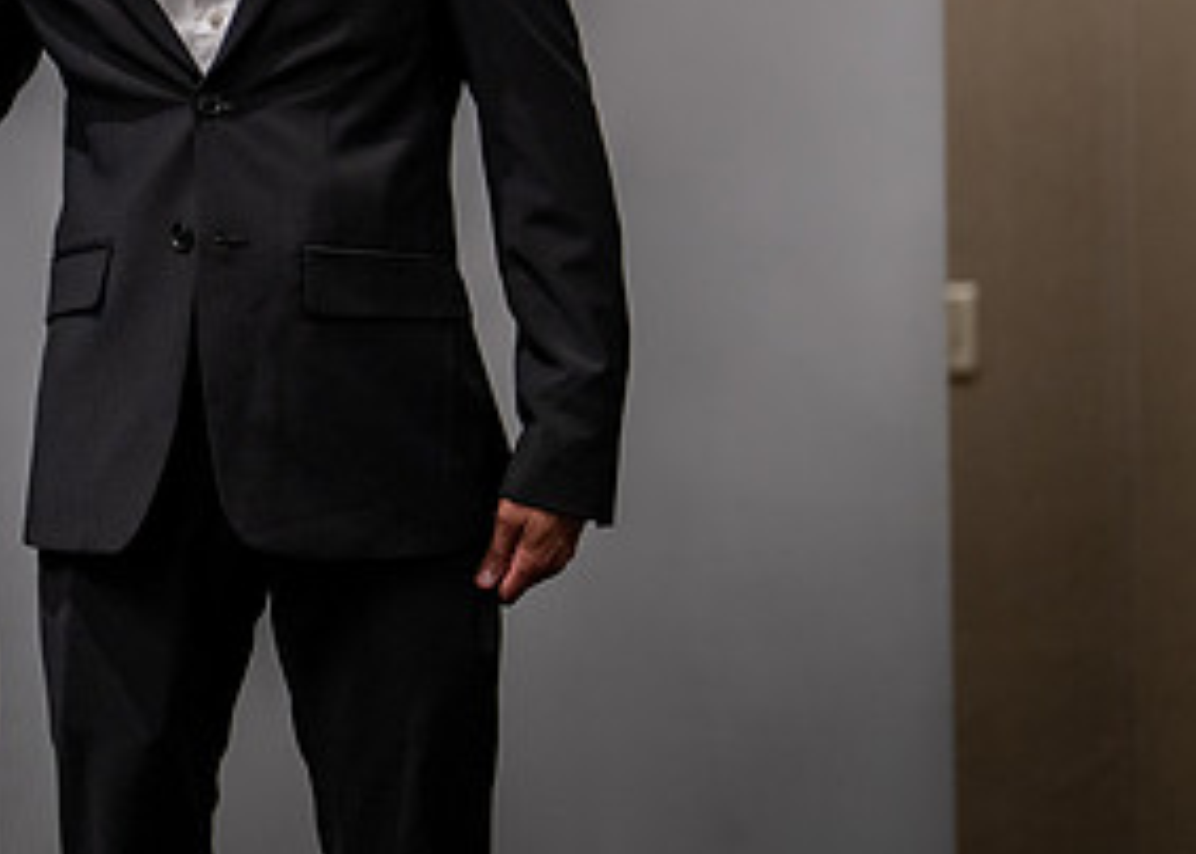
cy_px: 4
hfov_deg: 18.1
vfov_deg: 13.1
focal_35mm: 108
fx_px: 3668
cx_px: 34
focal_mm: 50
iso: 500
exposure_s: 1/400
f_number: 1.2
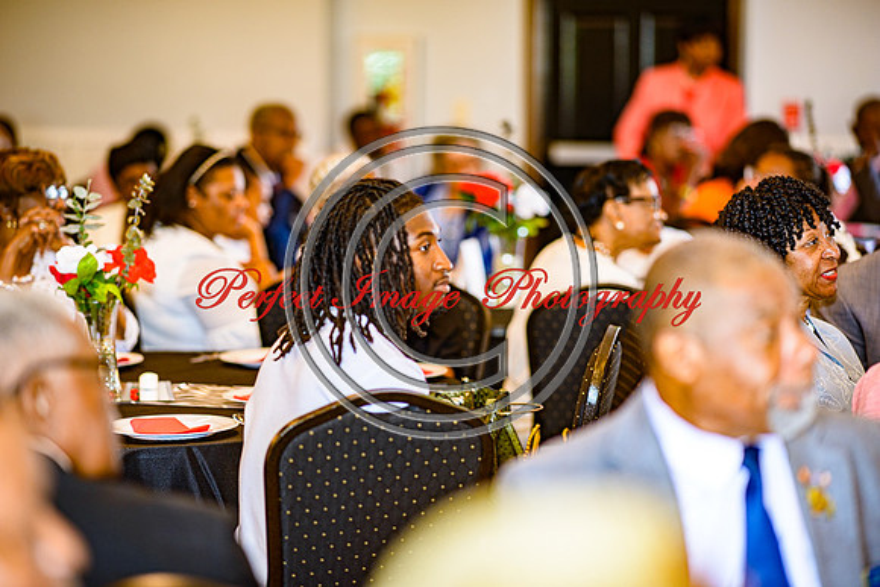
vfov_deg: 13.0
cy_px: 294
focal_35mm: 105
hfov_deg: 19.5
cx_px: 440
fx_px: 2567
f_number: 1.8
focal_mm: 105
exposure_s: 1/125
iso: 250
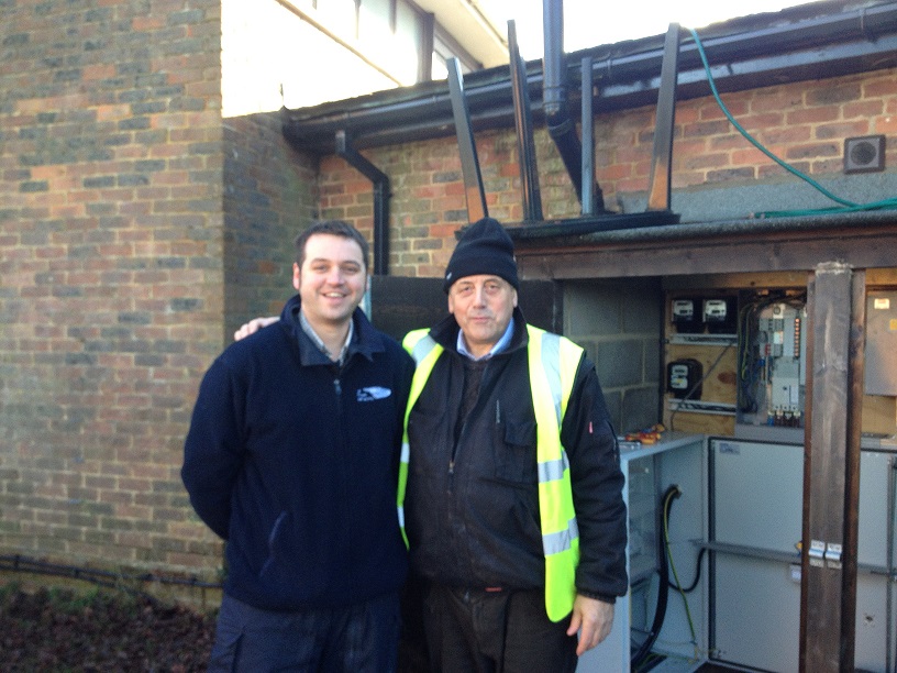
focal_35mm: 35
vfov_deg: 40.7
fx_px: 907
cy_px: 336
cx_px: 448
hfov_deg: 52.6
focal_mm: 4.28
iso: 80
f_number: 2.4
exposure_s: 1/120
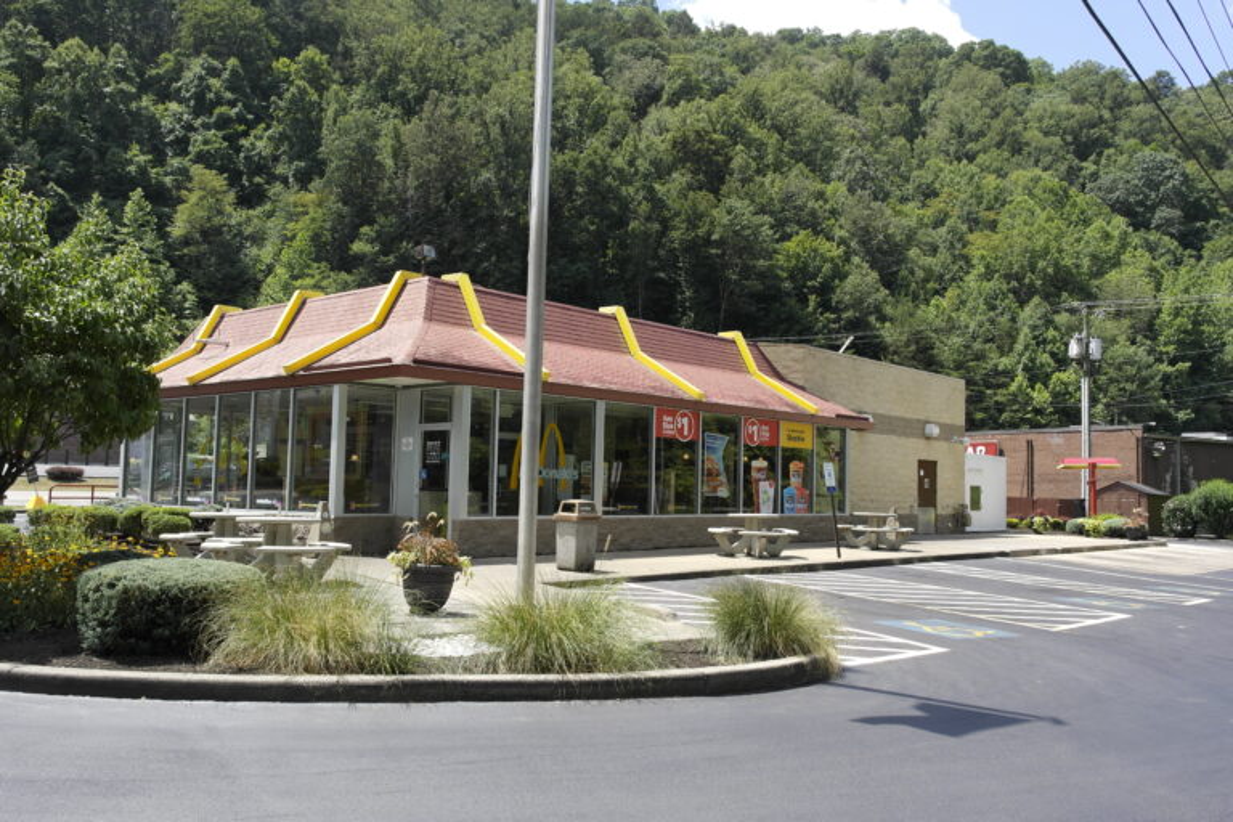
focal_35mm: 30
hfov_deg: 61.9
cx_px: 616
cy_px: 411
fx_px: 1027
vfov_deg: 43.6
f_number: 5.6
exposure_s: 1/250
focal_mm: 20
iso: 100
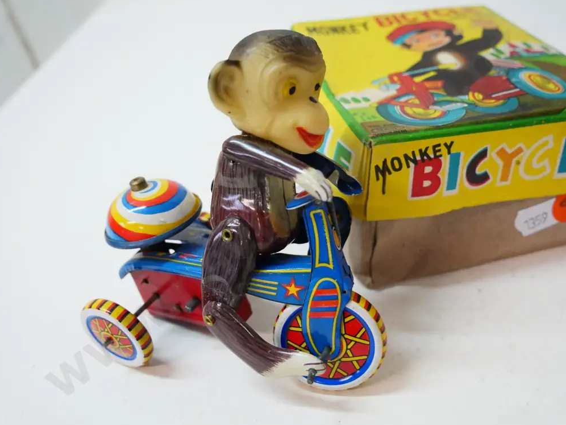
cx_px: 284
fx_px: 605
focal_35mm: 37
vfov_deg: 38.7
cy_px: 214
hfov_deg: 50.1
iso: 3200
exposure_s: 1/200
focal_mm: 18
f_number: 4
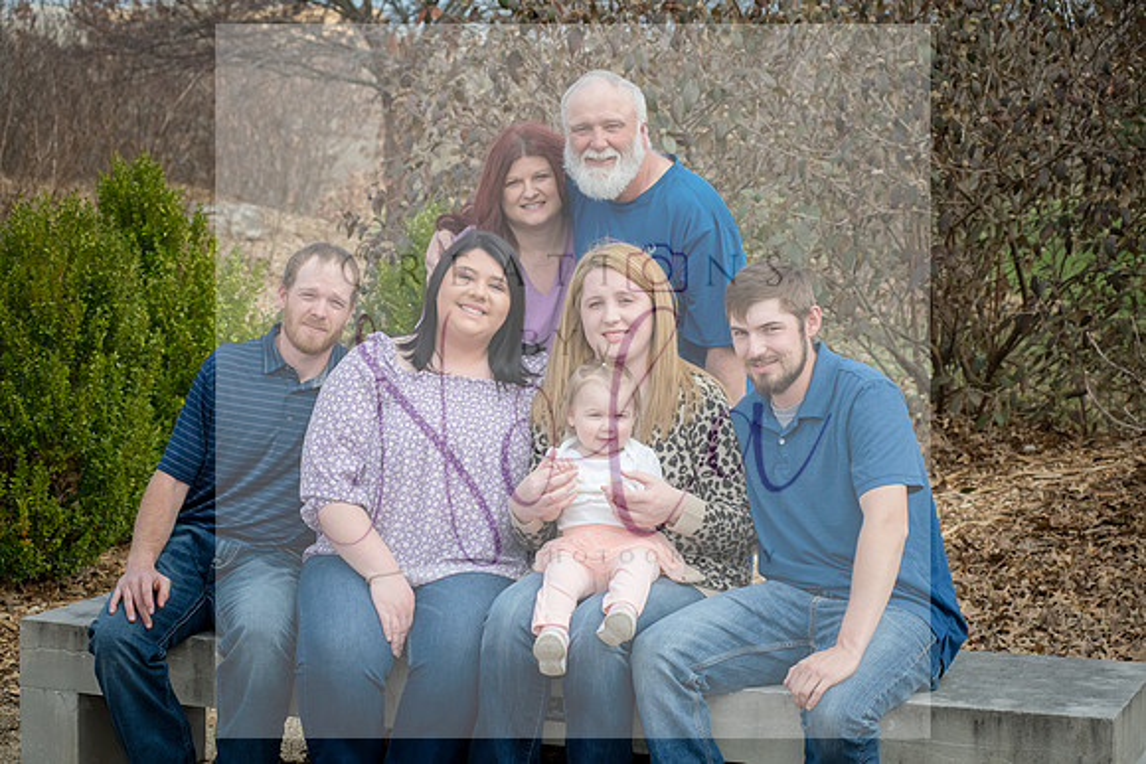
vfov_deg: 17.1
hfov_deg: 25.4
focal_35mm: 80
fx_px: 2547
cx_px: 573
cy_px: 382
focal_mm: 80
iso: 400
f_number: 8
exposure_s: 1/500
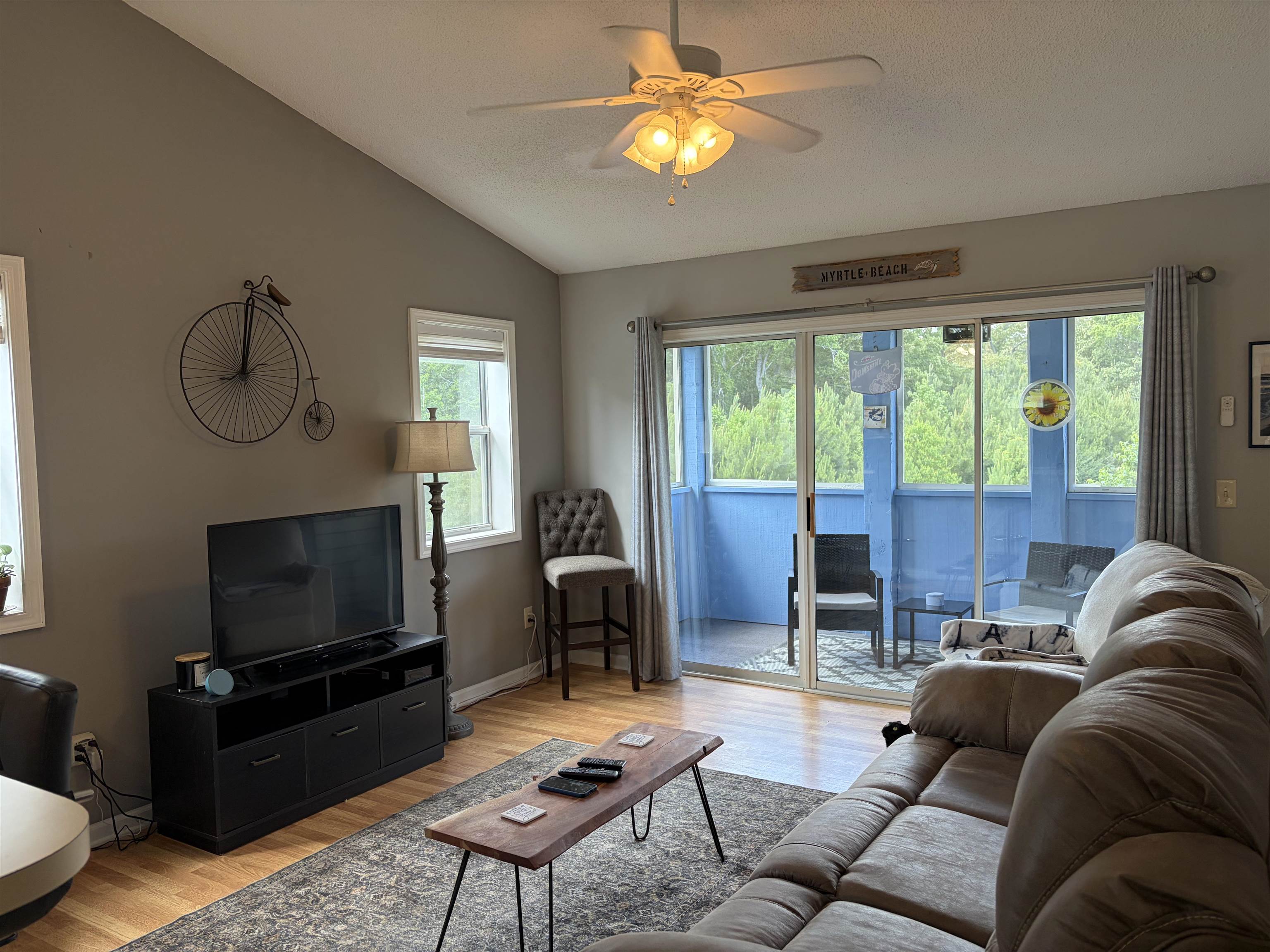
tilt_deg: -2.3
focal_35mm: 26
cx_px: 635
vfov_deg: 53.1
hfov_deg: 67.3
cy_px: 476
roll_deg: +1.8
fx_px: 954
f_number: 1.6
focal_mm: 5.96
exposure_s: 1/120
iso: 125
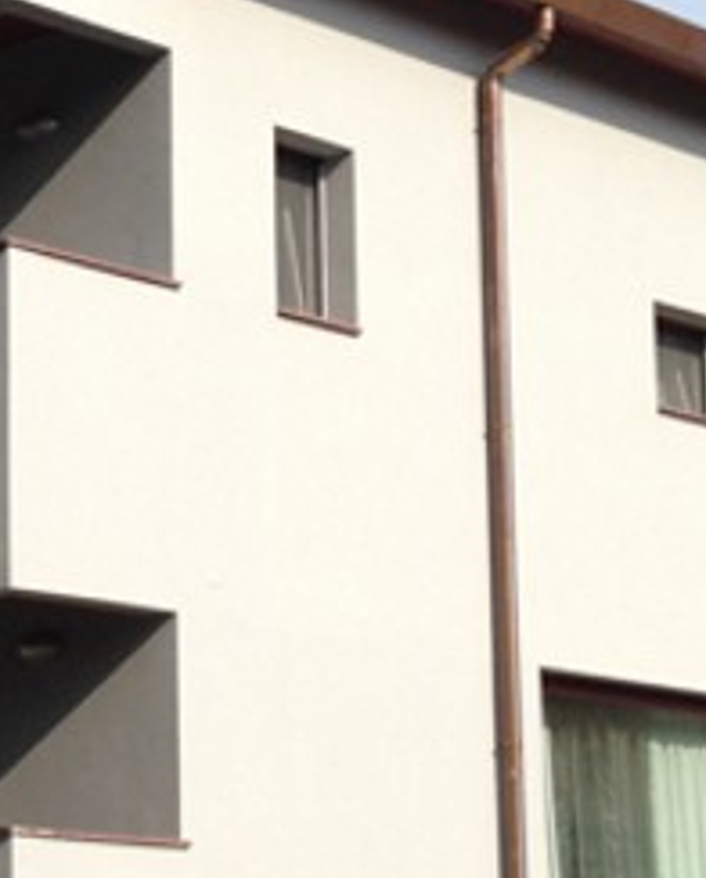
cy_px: 439
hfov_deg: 12.9
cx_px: -285
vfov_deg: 16.7
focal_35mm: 115
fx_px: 2996
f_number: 2.4
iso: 64
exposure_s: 1/1381
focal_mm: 4.28
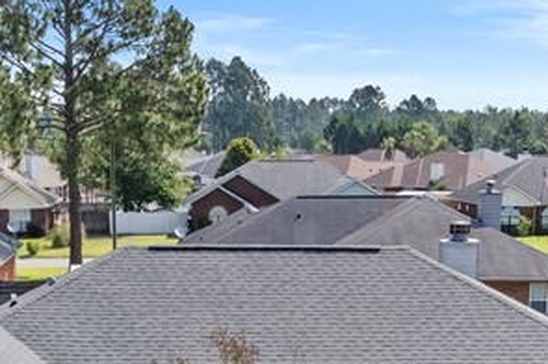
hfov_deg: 25.1
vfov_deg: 15.3
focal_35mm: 81
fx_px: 1232
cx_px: 245
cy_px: 573
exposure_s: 1/2500
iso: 150
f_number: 2.8
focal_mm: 8.38
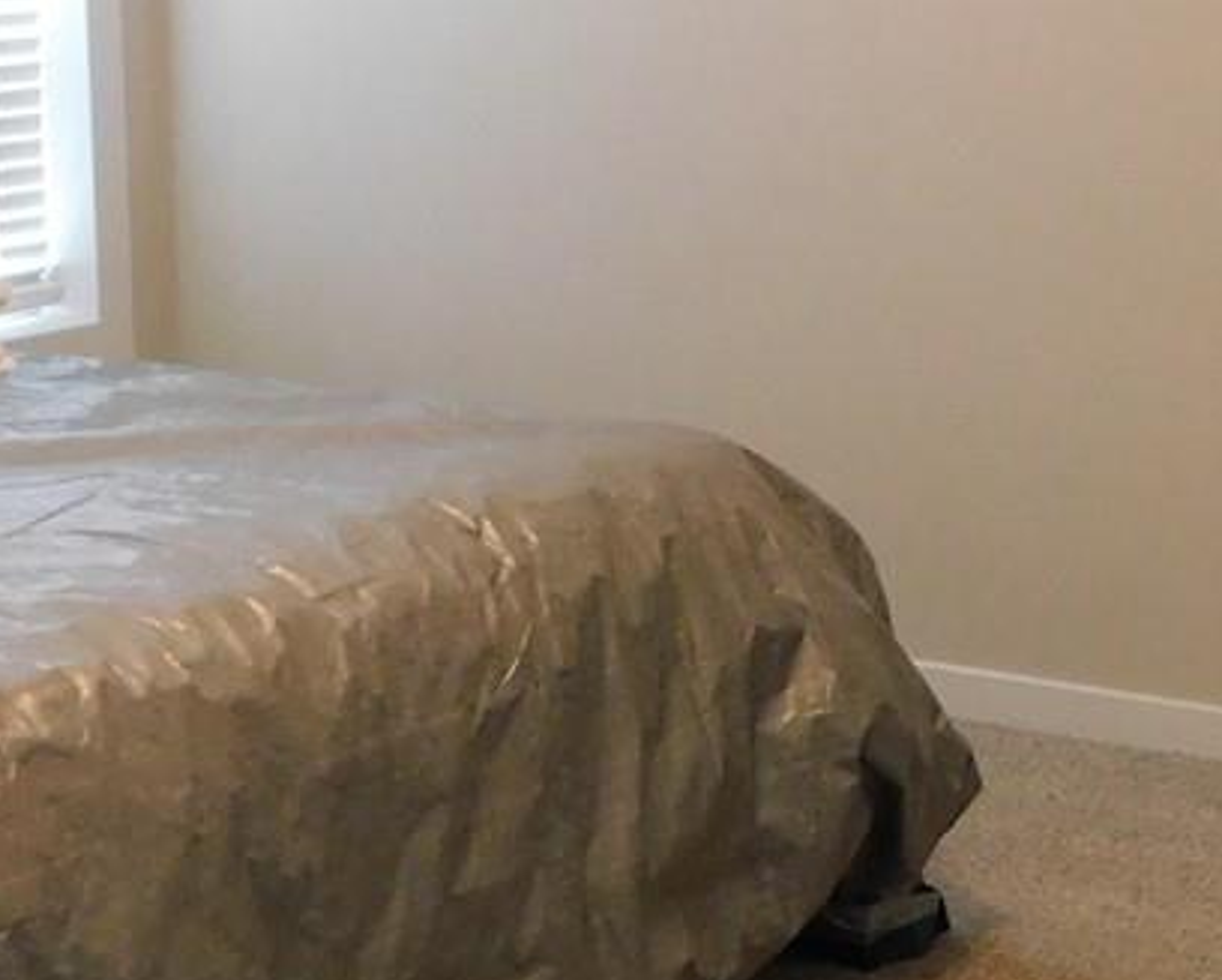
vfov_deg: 17.5
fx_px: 3185
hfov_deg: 21.7
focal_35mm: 88
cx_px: 755
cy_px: 450
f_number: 3
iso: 400
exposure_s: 1/13
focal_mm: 4
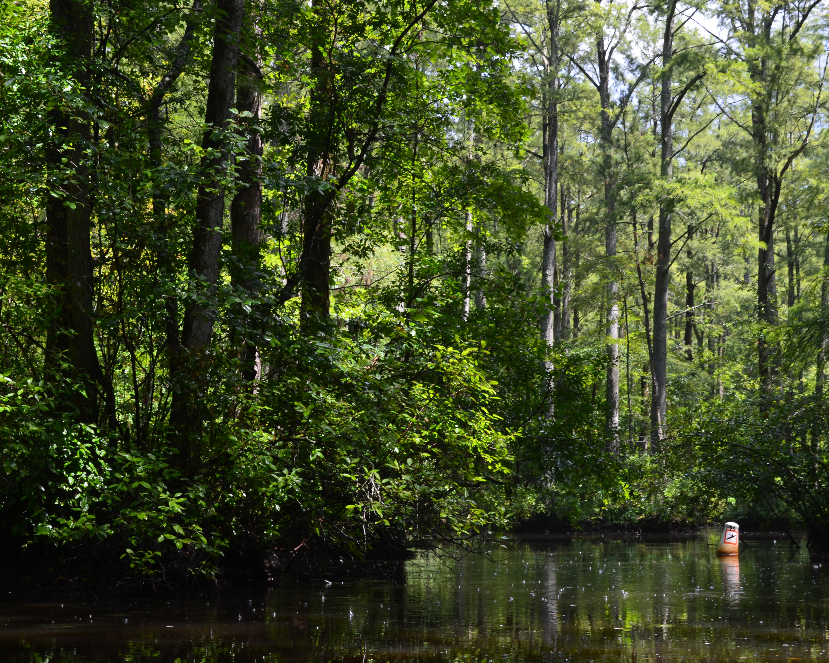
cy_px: 331
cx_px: 411
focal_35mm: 65
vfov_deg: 23.5
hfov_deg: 29.1
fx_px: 1595
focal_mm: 38
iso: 250
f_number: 10
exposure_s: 1/60
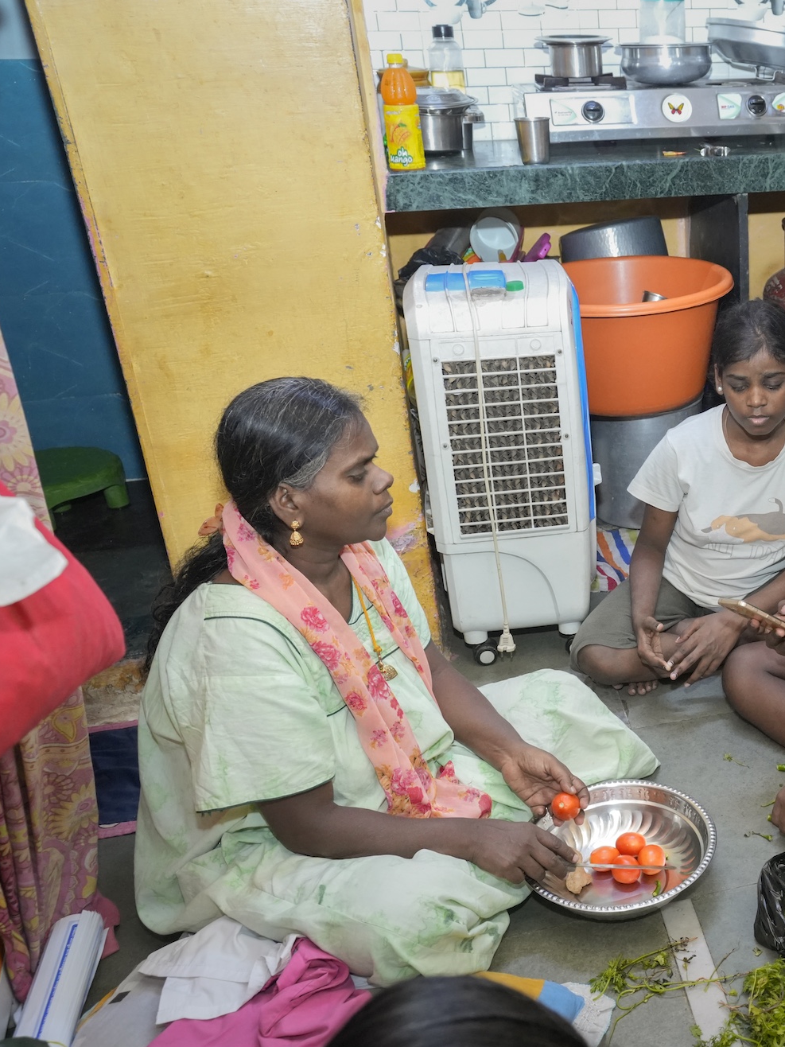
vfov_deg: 49.0
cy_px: 524
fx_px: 1149
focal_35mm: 38
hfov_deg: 34.9
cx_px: 750
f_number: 4.5
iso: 4000
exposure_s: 1/100
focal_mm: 26
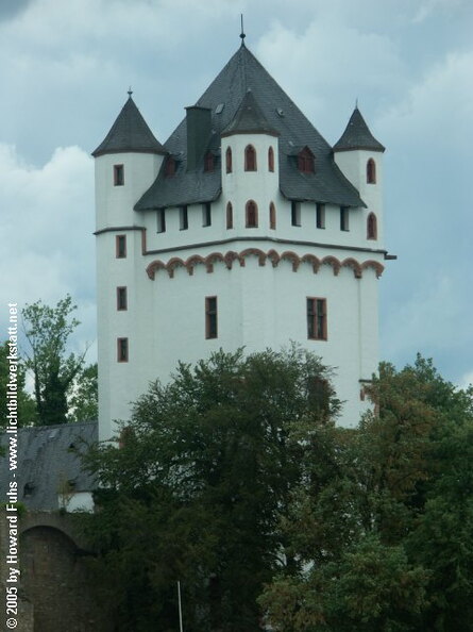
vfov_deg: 10.4
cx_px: 236
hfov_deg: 7.8
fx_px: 3482
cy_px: 316
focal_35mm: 191
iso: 100
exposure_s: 1/320
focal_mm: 48.46
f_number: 5
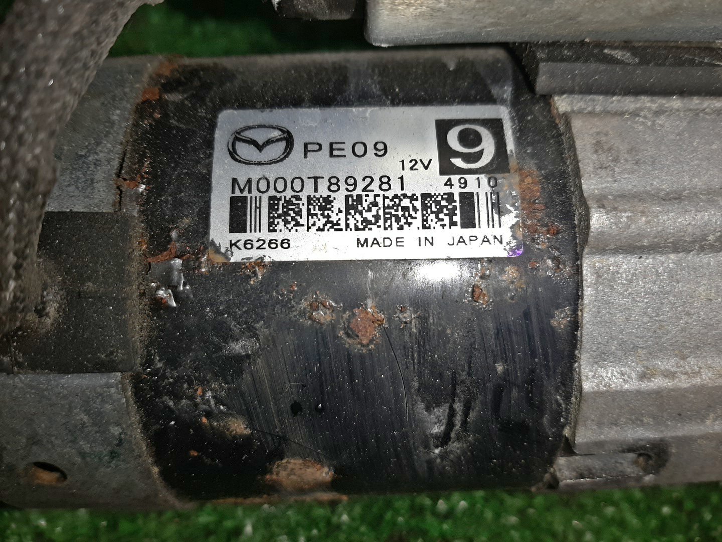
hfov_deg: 67.3
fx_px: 542
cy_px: 271
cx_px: 361
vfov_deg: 53.1
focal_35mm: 26
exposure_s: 1/100
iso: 41
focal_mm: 3.93
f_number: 1.7
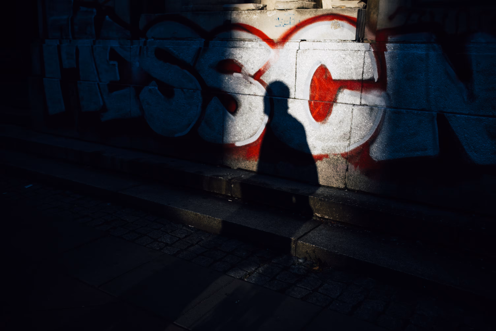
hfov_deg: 54.4
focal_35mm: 35
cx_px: 248
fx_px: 482
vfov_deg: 37.9
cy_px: 166
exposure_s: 1/3200
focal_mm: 35
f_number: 2.5
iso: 100
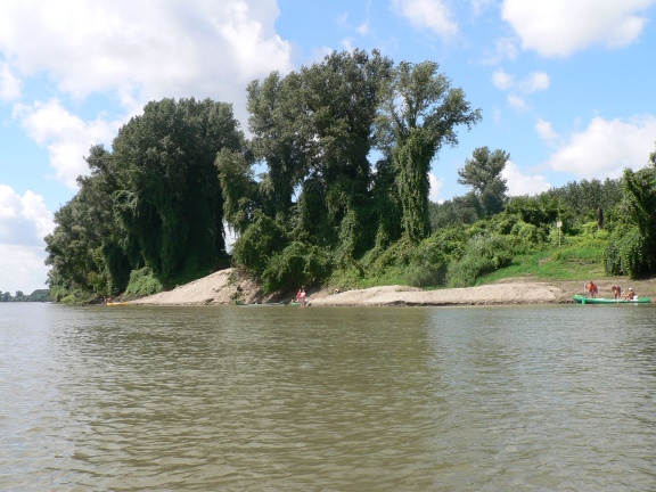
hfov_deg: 52.6
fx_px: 663
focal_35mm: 35
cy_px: 246
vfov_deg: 40.7
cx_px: 328
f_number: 4.5
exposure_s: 1/400
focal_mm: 6
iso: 64
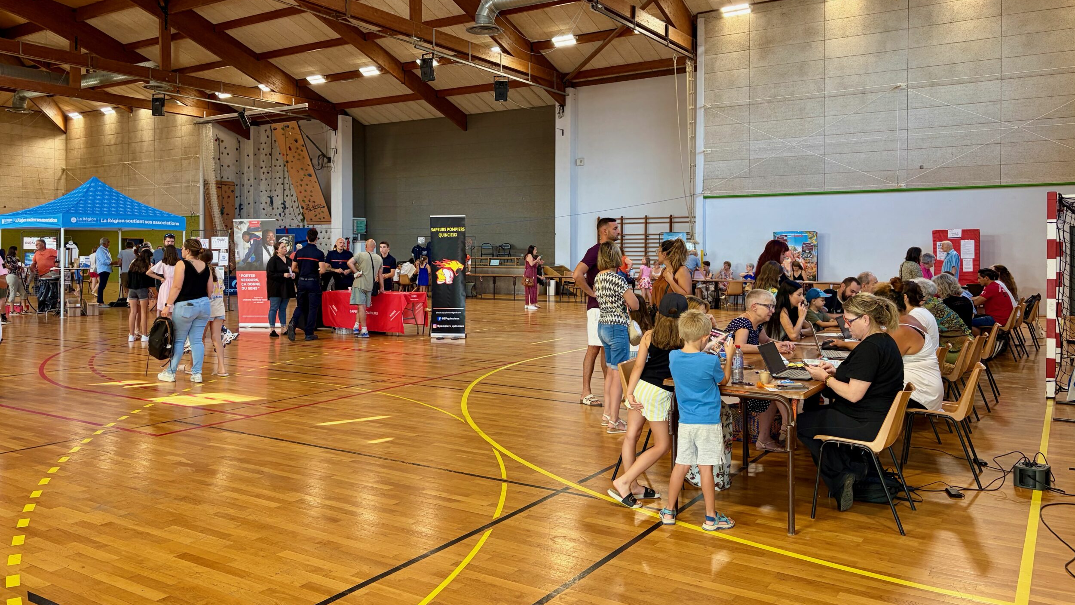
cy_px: 249
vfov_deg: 40.0
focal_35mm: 29
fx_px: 827
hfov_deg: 66.1
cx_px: 530
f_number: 1.6
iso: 125
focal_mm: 5.96
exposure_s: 1/121
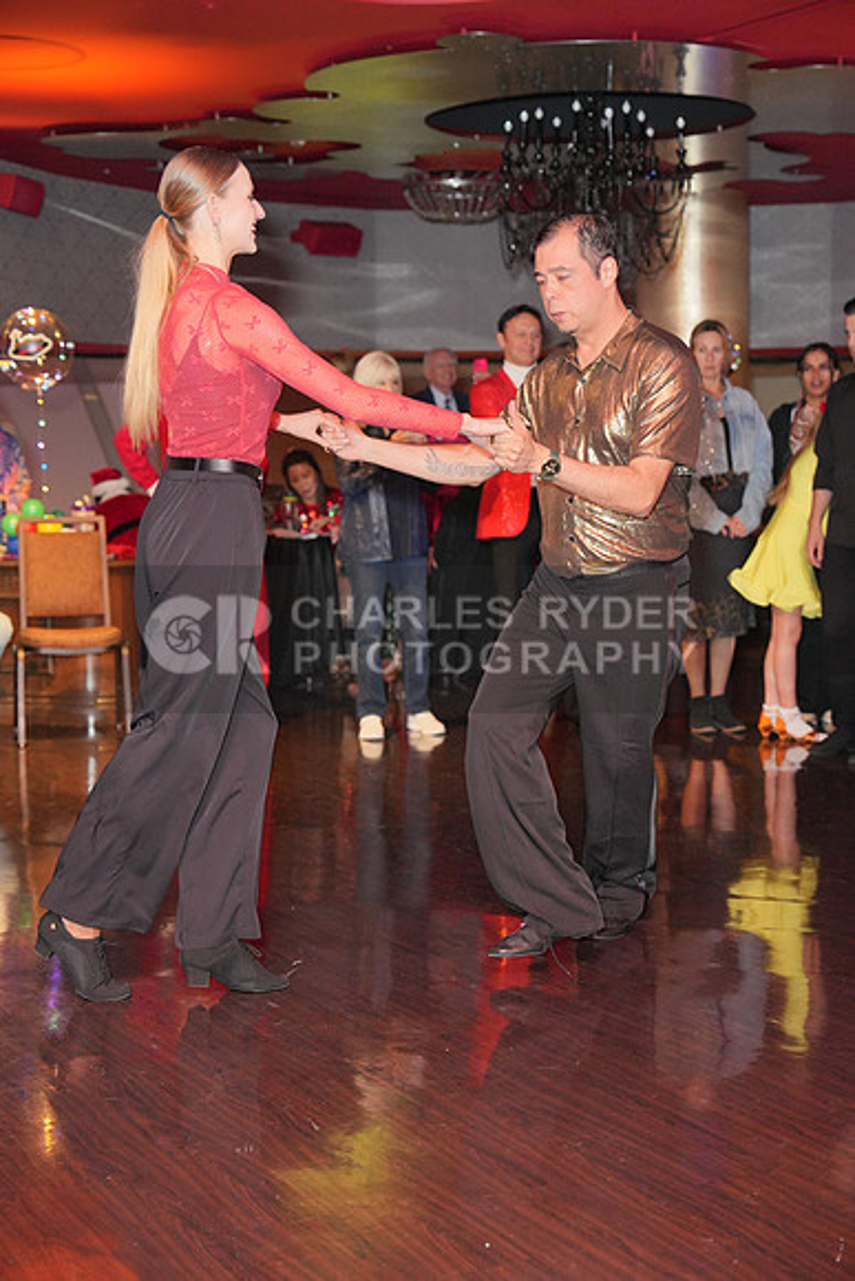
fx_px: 1994
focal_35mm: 56
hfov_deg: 24.2
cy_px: 640
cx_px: 428
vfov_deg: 35.6
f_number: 4
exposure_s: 1/125
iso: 4000
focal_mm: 56
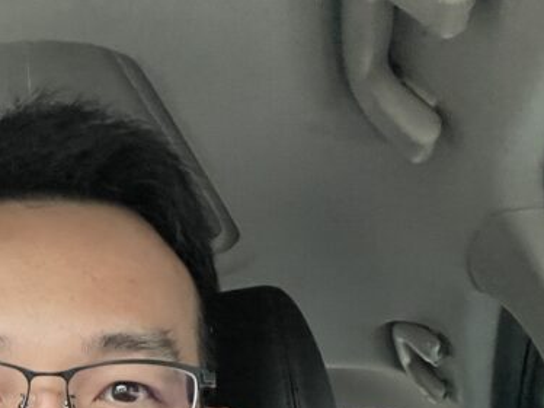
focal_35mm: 63
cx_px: -1
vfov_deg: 20.8
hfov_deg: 28.8
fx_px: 989
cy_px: 557
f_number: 2.2
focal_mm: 2.71
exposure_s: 1/45
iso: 400
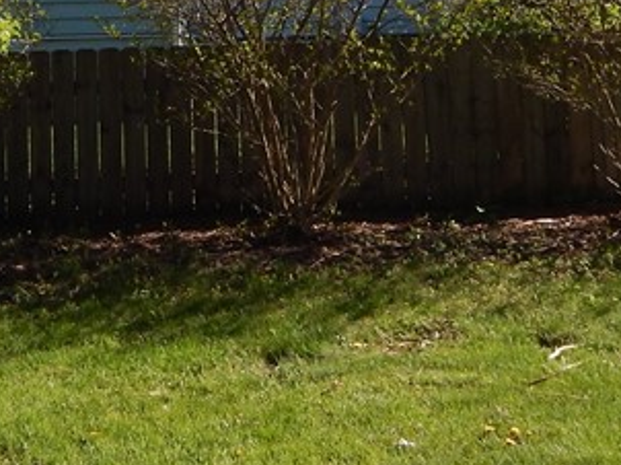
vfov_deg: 17.8
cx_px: 80
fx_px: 1398
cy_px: -113
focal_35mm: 78
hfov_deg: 24.4
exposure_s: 1/1000
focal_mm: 4
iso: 125
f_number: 3
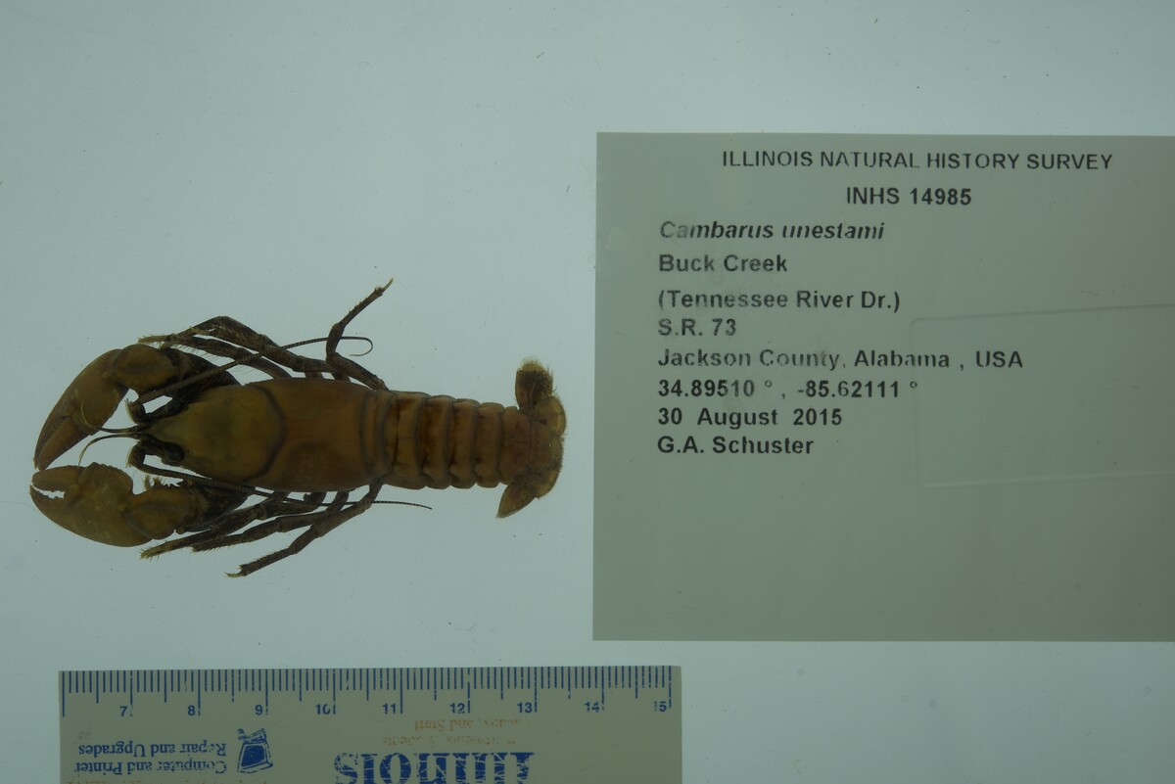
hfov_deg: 33.4
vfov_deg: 22.6
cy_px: 392
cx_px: 588
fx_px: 1959
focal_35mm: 60
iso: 50
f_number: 9
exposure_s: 1/100
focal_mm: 60
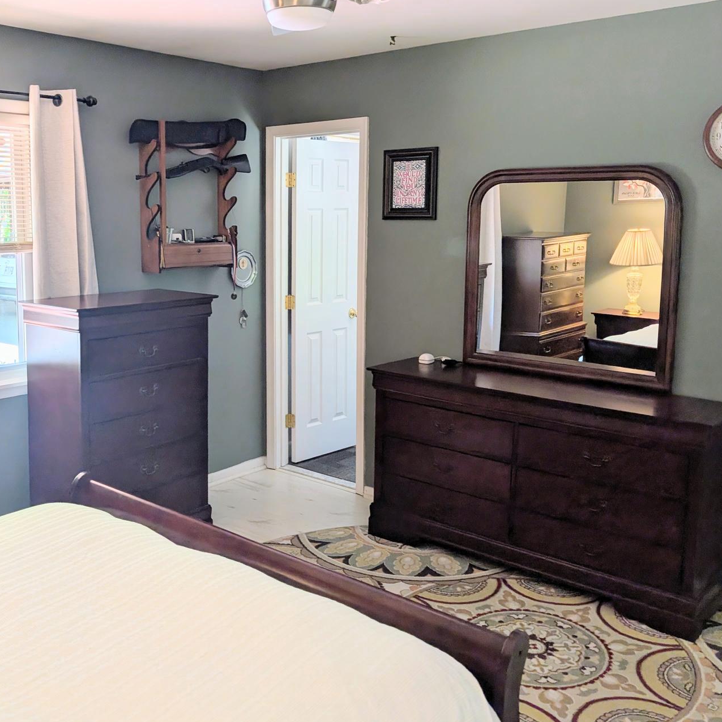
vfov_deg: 48.3
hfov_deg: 47.5
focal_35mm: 34
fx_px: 802
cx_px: 229
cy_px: 312
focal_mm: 6.9
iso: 21
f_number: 1.68
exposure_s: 1/150
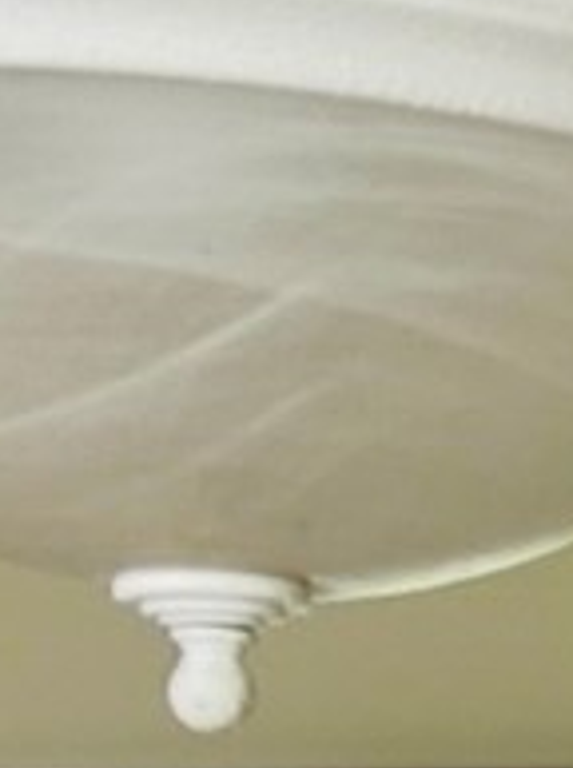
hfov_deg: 5.7
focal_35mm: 216
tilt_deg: +1.2
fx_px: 4783
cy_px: 1242
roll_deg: +0.2
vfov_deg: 8.9
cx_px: 2407
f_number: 1.5
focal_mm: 5.7
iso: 64
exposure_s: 1/120
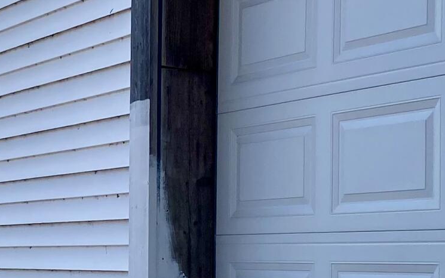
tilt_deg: +1.8
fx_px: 1346
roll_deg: -0.9
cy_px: 260
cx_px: -6
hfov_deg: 18.3
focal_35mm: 111
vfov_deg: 11.7
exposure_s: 1/2688
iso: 32
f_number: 1.8
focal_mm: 4.25
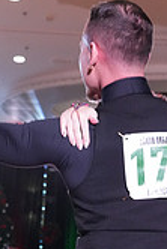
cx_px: 80
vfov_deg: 15.6
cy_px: 308
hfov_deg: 10.9
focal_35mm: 126
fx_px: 875
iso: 5000
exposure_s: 1/320
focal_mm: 36
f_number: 4.5
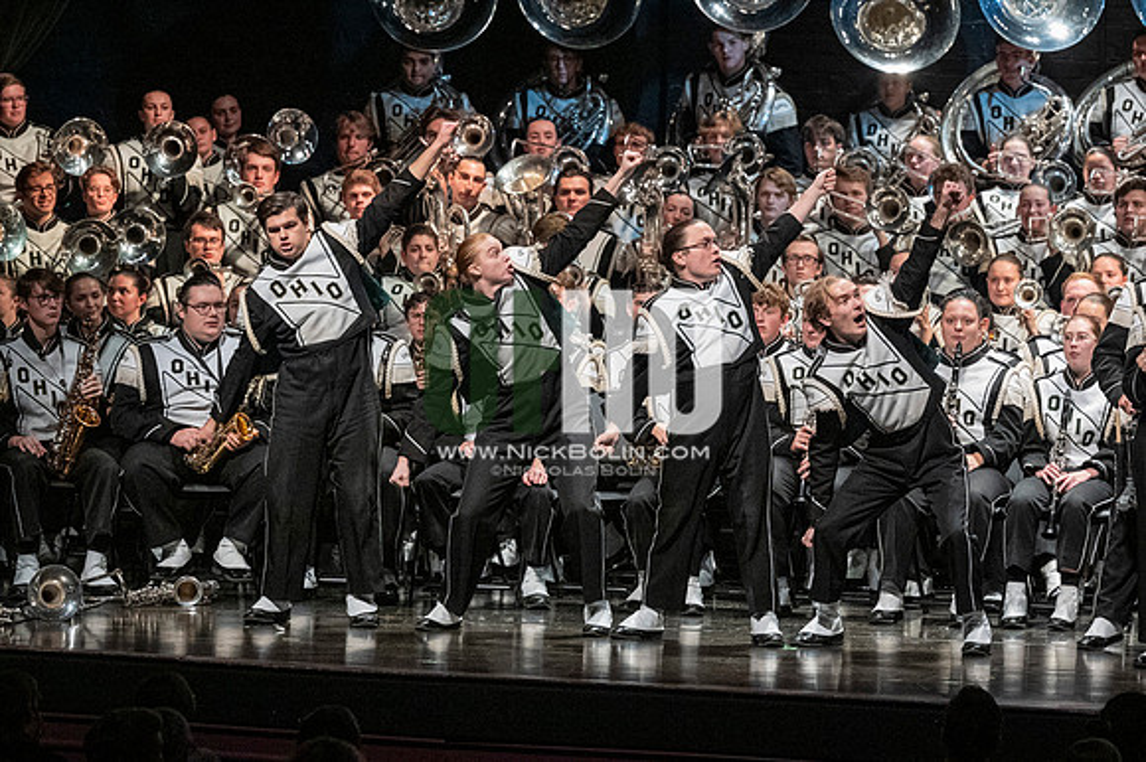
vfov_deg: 6.1
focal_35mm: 225
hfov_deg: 9.2
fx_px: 7158
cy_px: 381
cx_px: 573
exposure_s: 1/500
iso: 4000
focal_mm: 150
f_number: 4
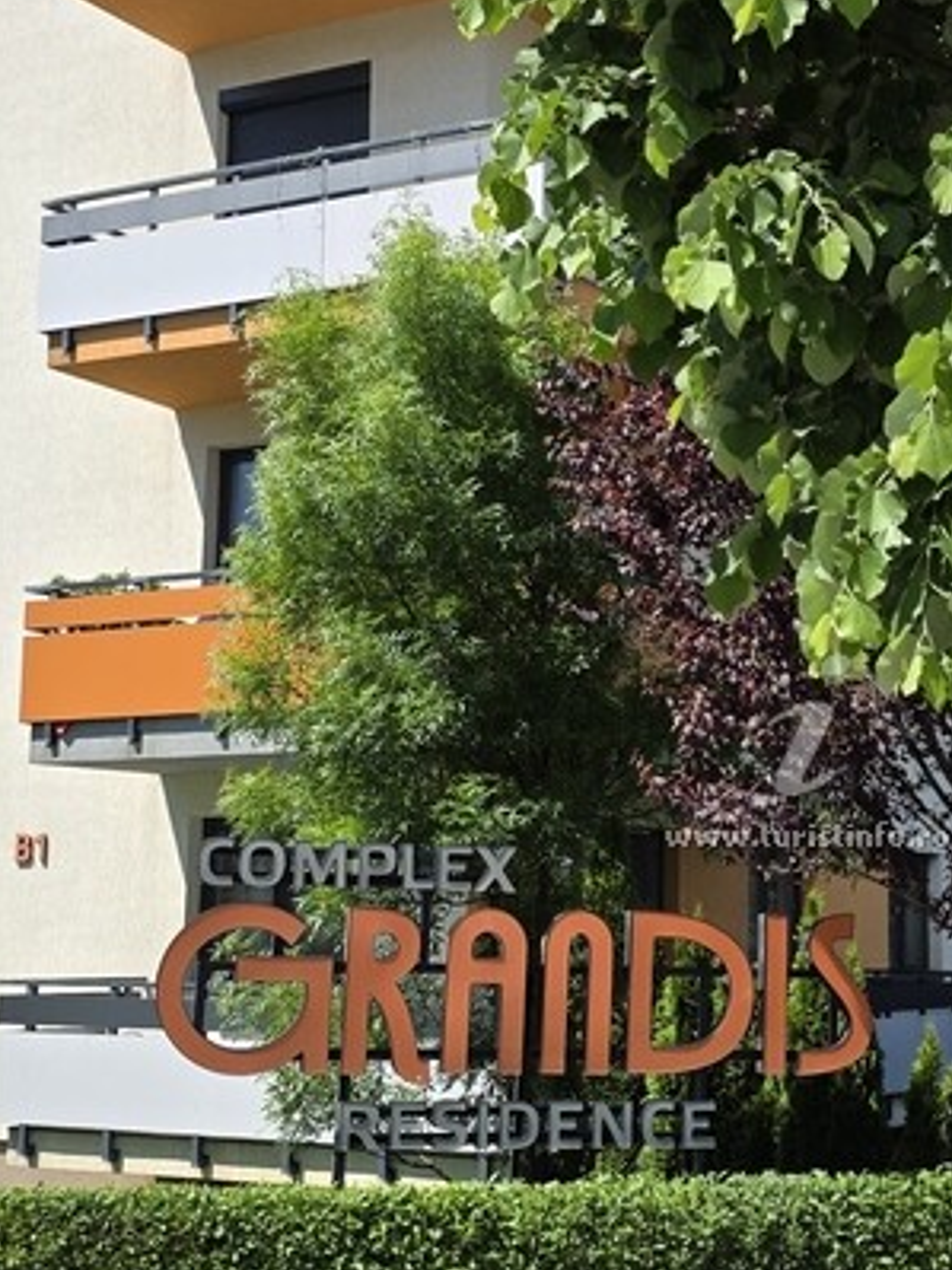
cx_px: 755
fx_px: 2165
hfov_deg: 24.4
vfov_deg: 32.7
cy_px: 694
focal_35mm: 59
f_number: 1.7
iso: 80
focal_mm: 6.3
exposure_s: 1/3891
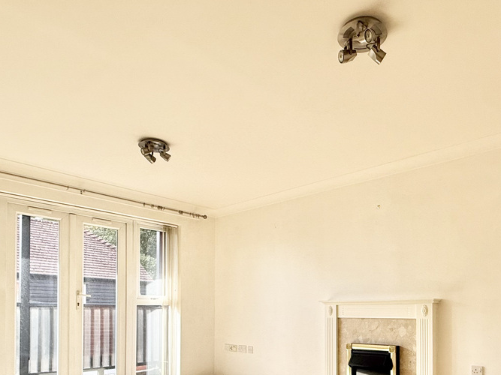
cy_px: 309
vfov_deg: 46.6
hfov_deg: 62.7
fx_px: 405
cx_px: 308
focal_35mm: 28
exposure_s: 1/328
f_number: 2.2
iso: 50
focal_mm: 2.22
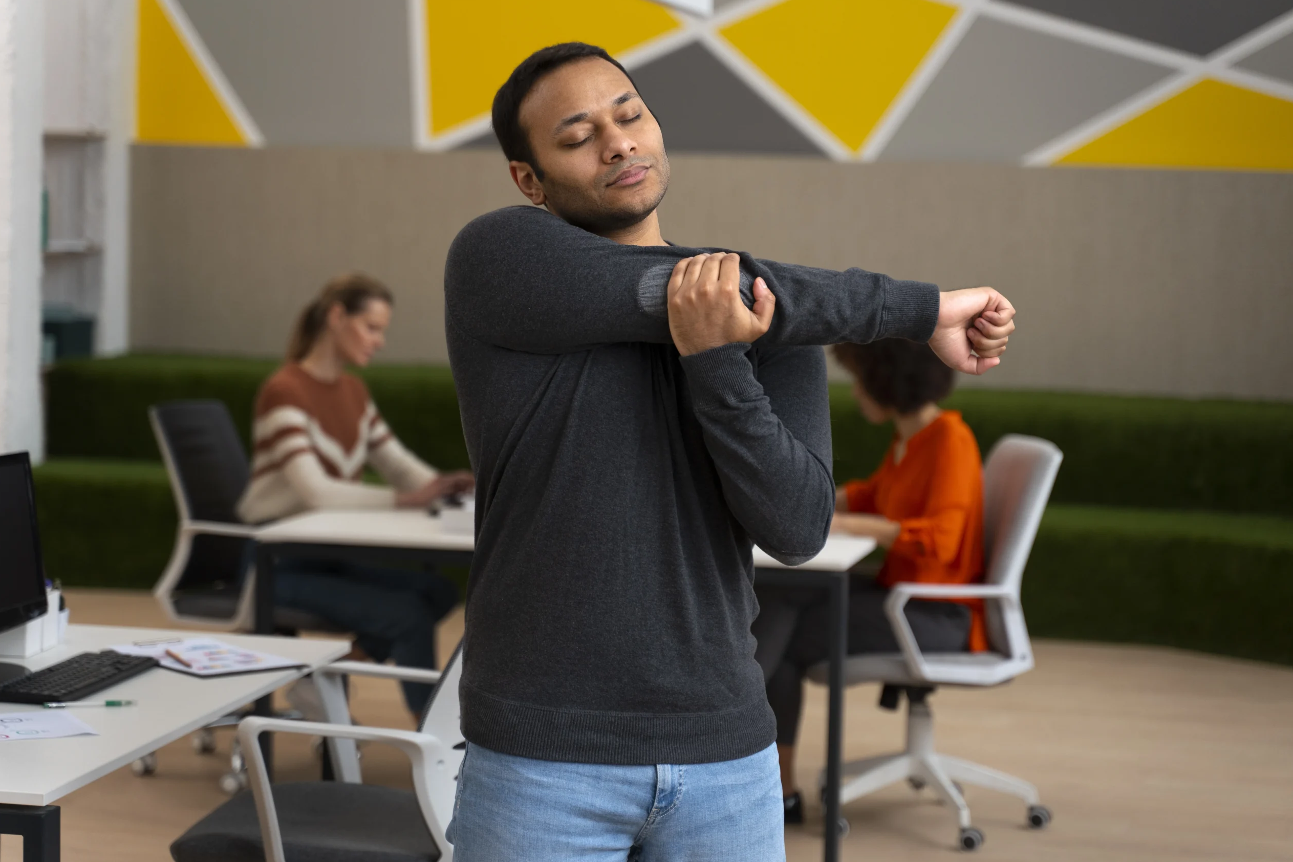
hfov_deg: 26.7
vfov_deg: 17.9
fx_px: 2729
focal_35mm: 76
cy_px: 429
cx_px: 648
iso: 500
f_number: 2.8
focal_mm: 75
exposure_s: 1/160
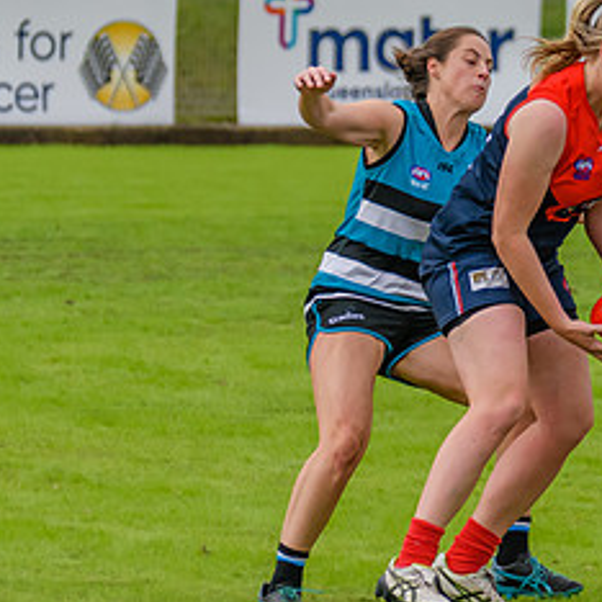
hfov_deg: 2.0
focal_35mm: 894
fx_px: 17590
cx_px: 568
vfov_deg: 2.0
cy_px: 132
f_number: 5.6
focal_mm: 240
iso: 800
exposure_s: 1/1600
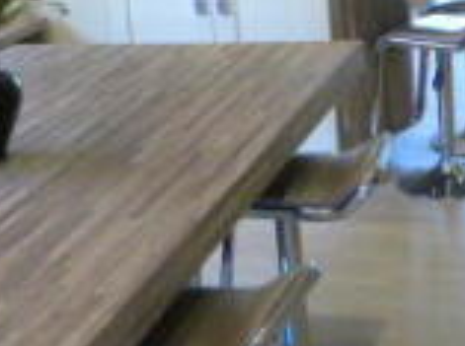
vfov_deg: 15.3
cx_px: 389
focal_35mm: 93
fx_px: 1246
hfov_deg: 20.8
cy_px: -67
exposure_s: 1/60
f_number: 2.8
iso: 400
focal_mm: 4.5
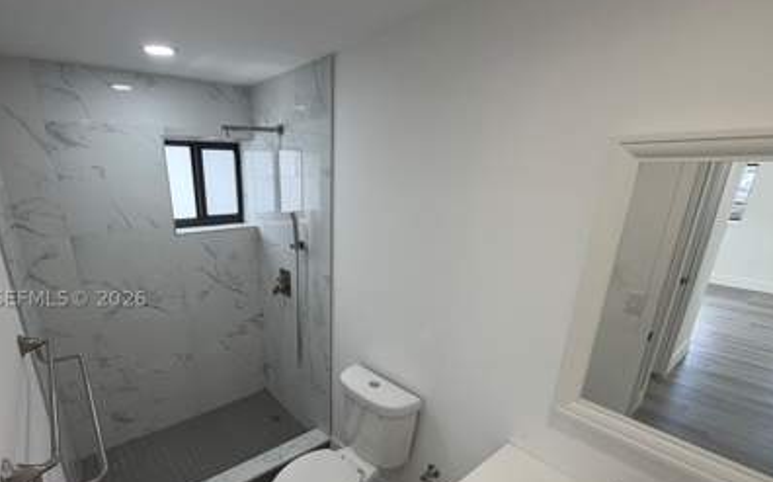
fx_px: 379
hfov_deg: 90.4
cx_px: 326
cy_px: 299
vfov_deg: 64.1
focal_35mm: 18
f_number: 2.2
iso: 80
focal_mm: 2.22
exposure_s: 1/120
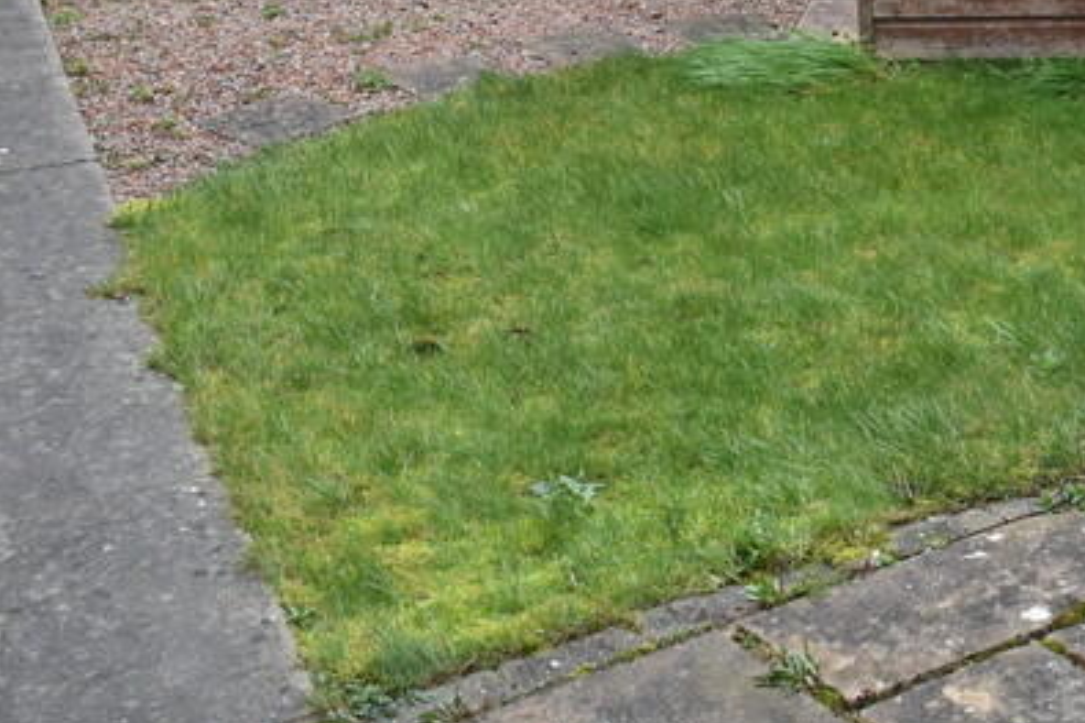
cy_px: -147
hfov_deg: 27.4
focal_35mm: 70
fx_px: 2109
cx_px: 1052
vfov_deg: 18.4
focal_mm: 18
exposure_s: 1/125
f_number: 5.6
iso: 400
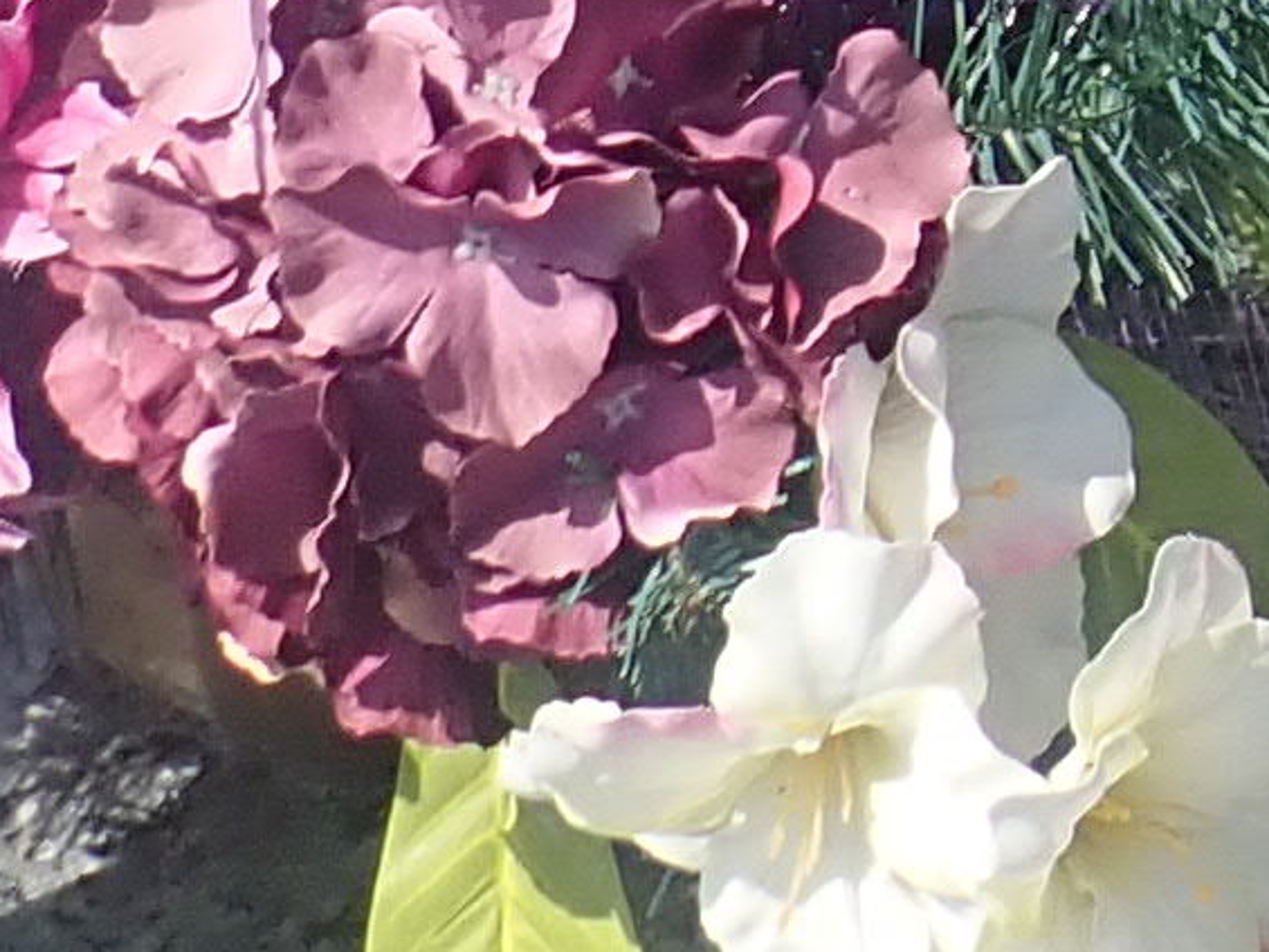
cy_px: -1621
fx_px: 6490
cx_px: 2280
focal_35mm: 177
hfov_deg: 10.5
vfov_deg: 7.6
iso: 100
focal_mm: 4.5
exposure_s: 1/160
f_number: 8
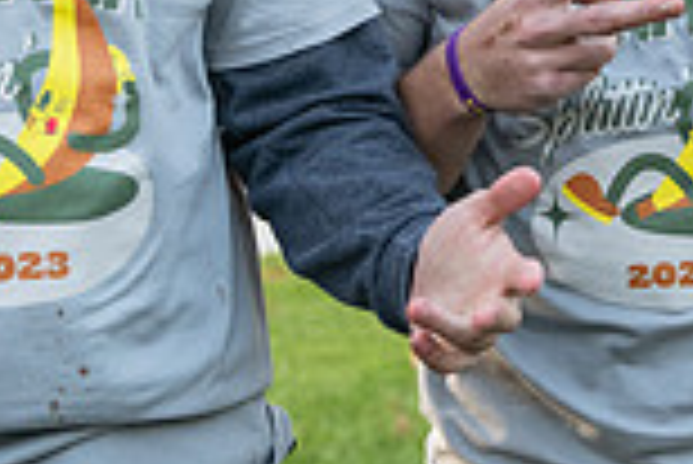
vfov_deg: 8.0
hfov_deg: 12.1
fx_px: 3256
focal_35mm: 169
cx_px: 567
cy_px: -200
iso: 800
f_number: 3.2
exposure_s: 1/320
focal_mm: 45
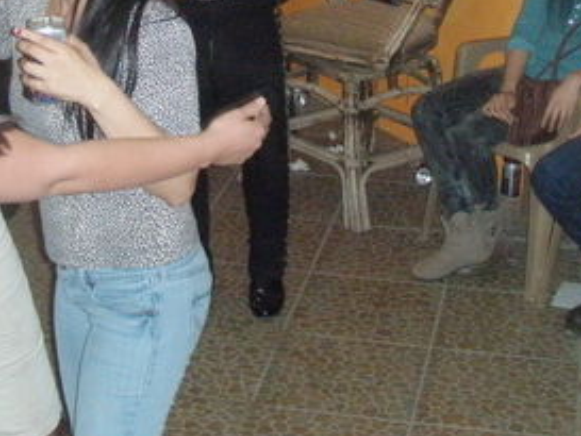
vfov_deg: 16.2
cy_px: -9
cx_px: 270
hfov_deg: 22.0
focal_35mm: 89
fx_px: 1494
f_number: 3.5
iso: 640
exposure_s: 1/30
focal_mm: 6.7
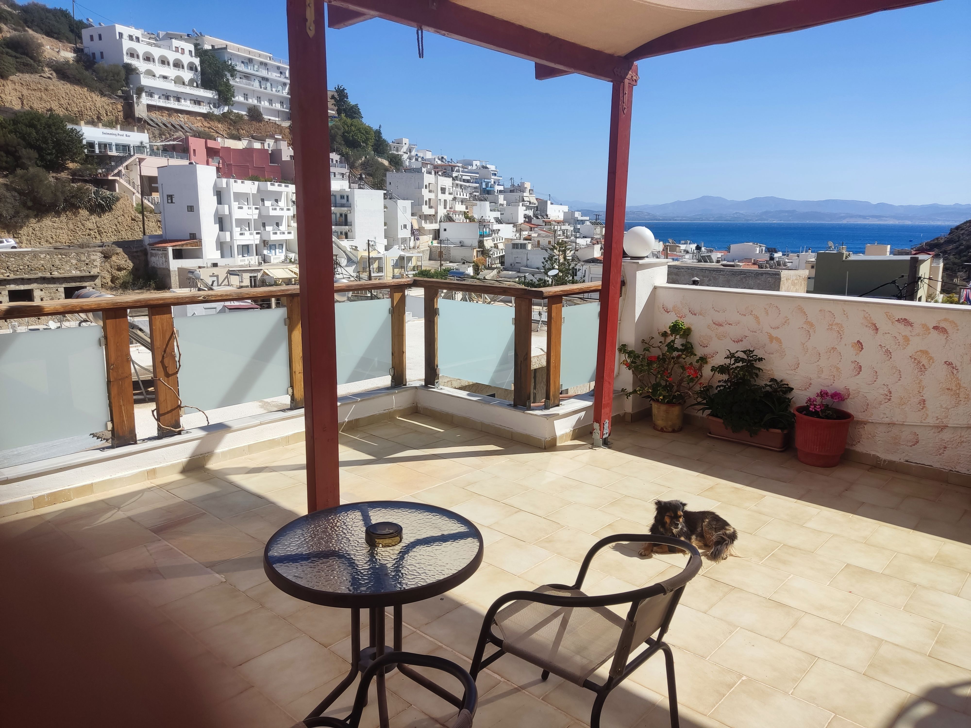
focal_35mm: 25
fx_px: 701
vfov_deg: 54.9
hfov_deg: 69.4
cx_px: 486
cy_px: 364
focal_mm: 4.71
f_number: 1.79
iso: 50
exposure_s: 1/1679
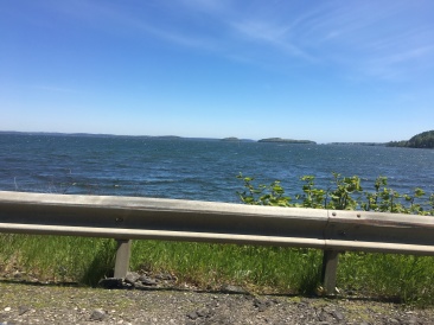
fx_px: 363
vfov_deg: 48.2
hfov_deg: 61.7
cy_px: 162
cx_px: 217
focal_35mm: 29
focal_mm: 4.15
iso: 25
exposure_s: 1/1508
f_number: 2.2
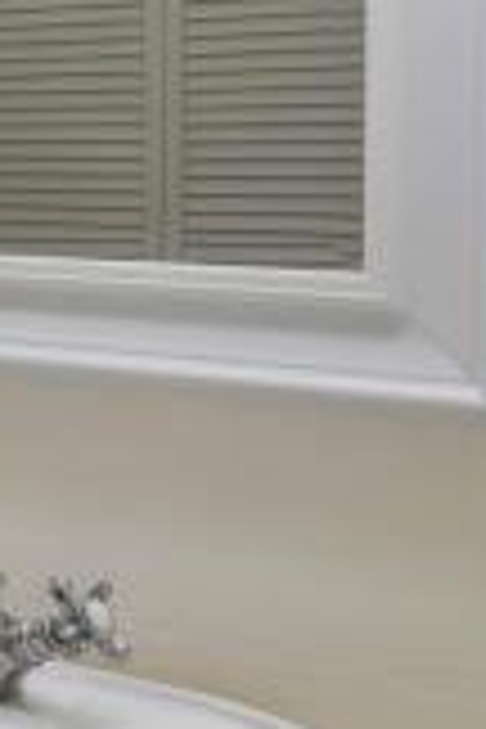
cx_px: -405
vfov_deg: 28.2
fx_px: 1438
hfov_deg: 16.1
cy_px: 209
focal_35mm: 71
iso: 2000
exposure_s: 1/100
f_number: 6.3
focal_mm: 15
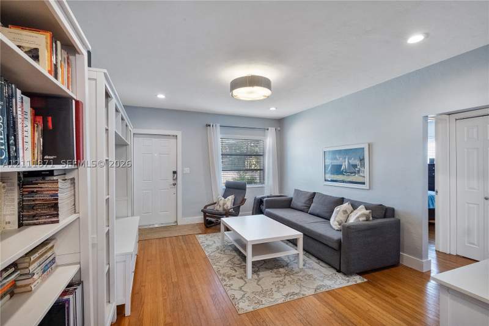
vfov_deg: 77.3
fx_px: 204
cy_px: 163
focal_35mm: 15
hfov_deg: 100.4
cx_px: 244
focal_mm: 10
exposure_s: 1/25
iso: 2000
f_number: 8
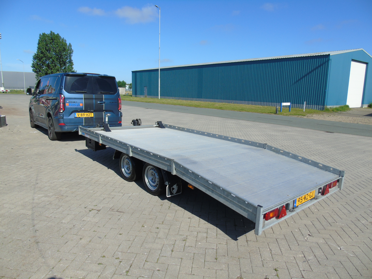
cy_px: 140
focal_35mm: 25
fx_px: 269
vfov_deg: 54.9
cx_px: 186
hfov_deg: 69.4
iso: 80
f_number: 3.4
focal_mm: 4.4
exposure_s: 1/1000
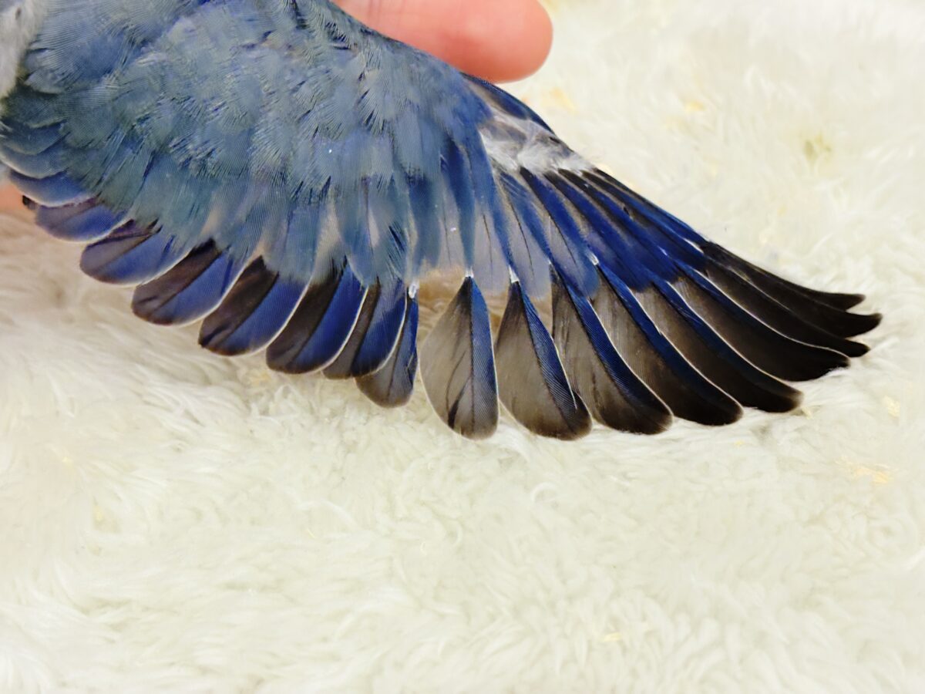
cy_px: 347
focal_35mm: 52
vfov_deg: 28.0
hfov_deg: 36.8
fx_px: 1390
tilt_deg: -40.3
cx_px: 462
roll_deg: +5.7
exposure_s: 1/100
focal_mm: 5.96
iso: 100
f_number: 1.6
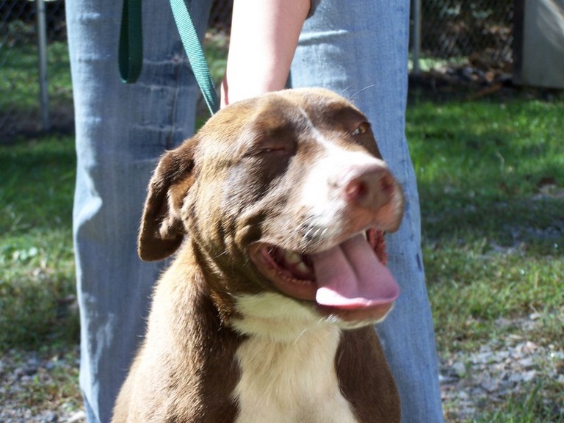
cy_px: 212
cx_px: 282
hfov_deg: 20.9
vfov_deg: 15.7
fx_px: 1532
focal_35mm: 94
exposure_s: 1/250
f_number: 3.2
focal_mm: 15.6
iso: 80
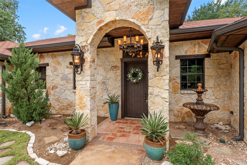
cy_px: 82
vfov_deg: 67.4
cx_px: 124
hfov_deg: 90.0
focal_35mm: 18
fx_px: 123
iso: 320
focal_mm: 12
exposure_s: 1/160
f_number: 9
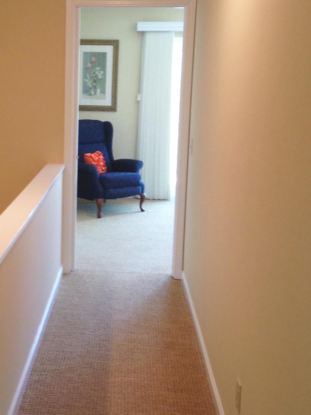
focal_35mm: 56
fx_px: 671
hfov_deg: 25.7
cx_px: 69
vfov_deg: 34.3
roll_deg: +0.1
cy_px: 182
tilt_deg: -7.6
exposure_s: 1/20
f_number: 2.4
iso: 100
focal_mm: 4.12
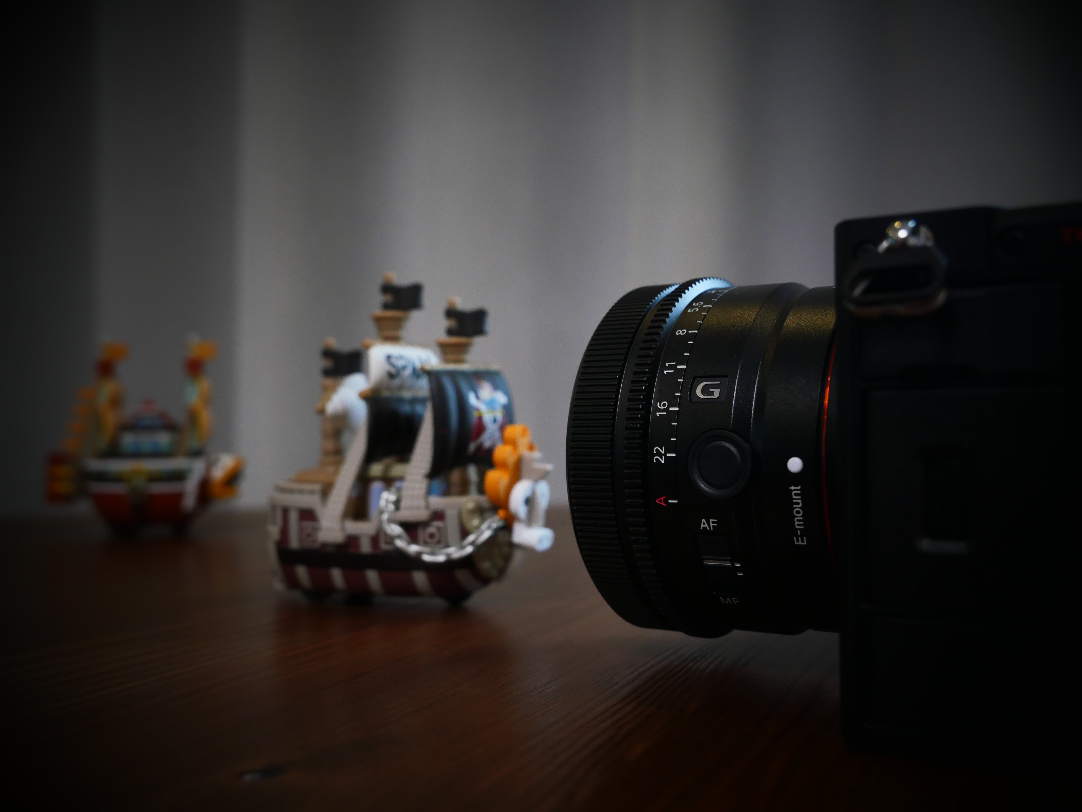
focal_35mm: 36
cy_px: 406
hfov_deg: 51.4
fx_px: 1125
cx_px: 541
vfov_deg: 39.7
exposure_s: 1/50
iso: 800
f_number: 5
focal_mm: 18
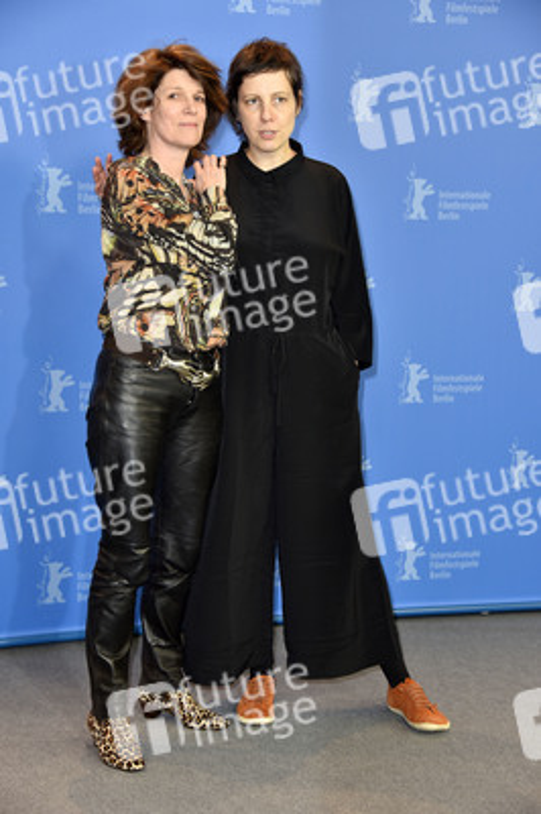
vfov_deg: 29.7
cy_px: 407
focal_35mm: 68
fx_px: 1535
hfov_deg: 20.0
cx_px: 270
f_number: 5
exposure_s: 1/125
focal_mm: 68
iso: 640
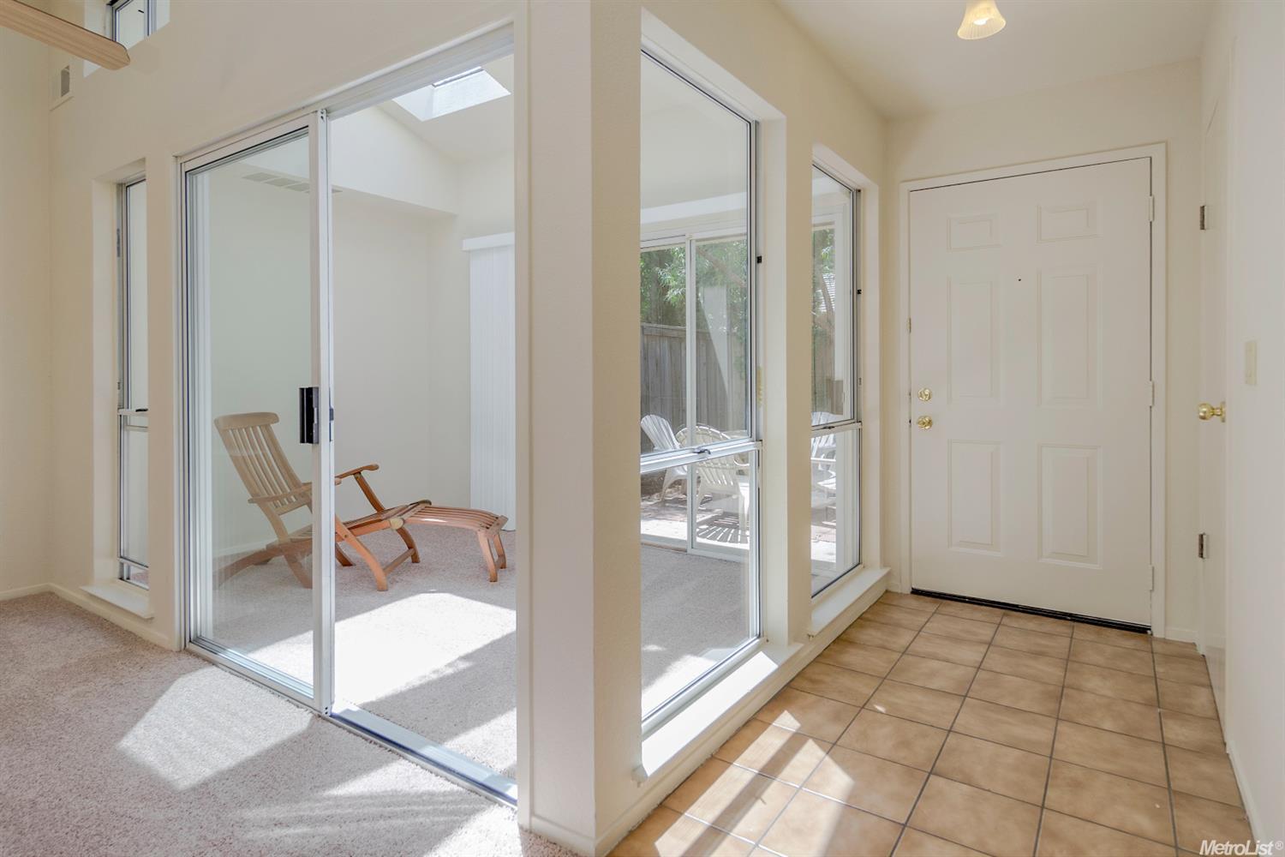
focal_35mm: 15
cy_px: 428
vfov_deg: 77.3
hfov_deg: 100.4
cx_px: 642
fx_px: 535
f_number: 5
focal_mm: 10
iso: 100
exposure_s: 1/80
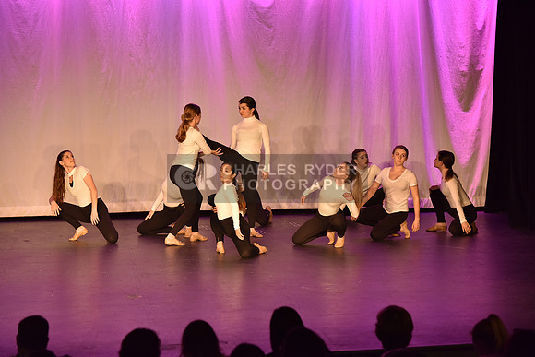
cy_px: 178
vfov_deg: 10.2
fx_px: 2007
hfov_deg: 15.2
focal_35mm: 135
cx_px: 268
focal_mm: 135
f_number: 4.5
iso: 2000
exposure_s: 1/250
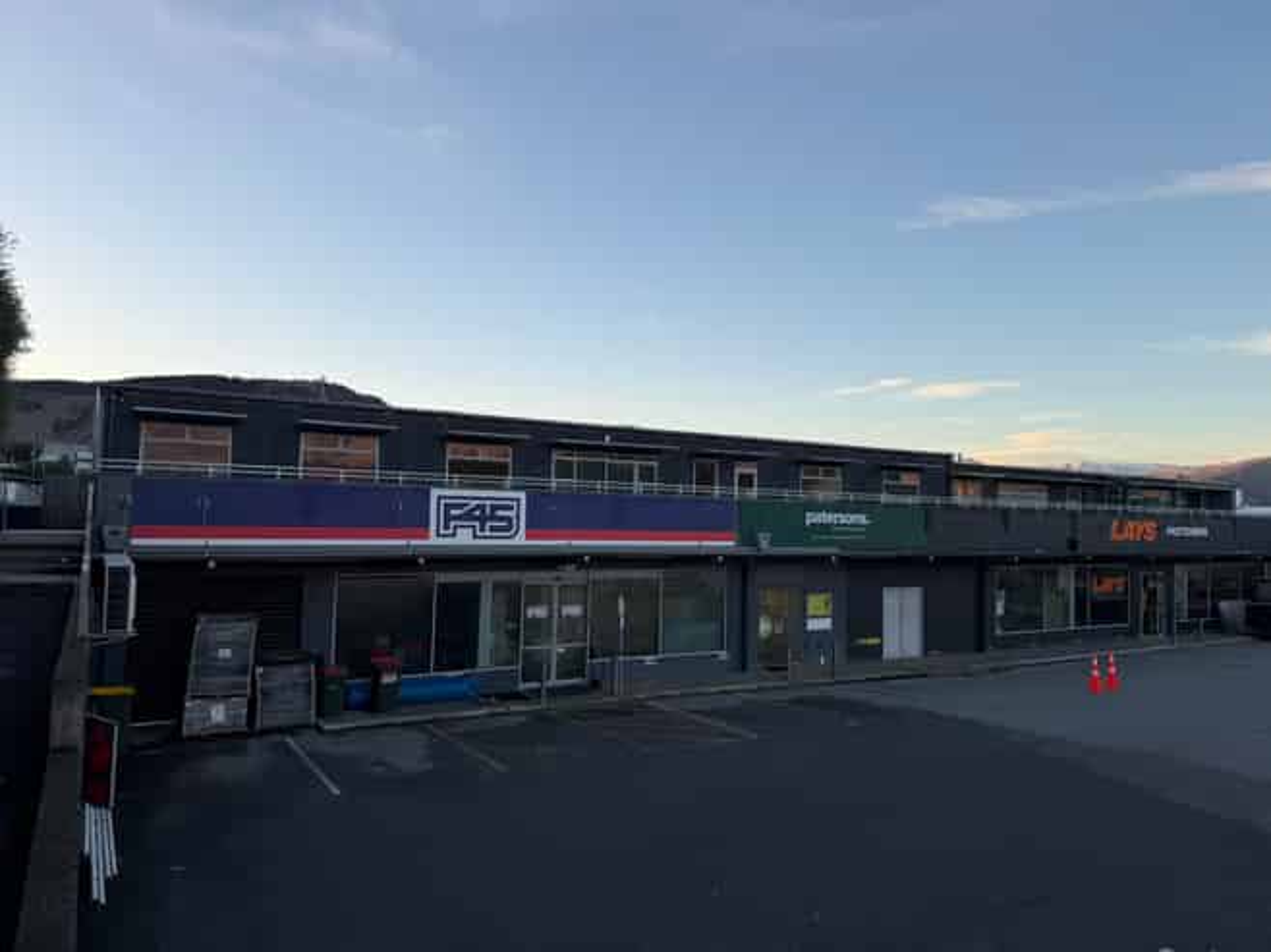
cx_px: 636
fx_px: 881
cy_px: 476
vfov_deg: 56.8
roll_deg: -1.0
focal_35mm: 24
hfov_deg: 71.6
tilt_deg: +1.4
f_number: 1.78
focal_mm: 6.76
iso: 80
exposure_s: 1/831
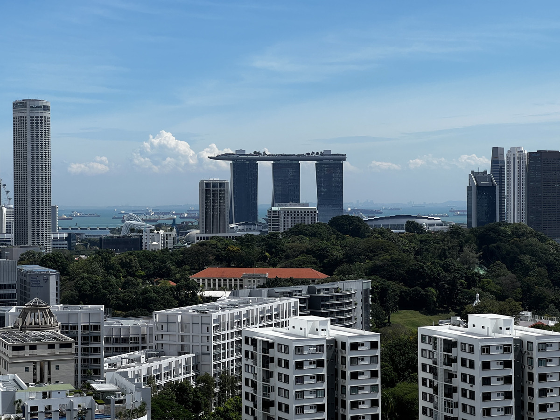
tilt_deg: +0.2
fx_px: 1246
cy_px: 210
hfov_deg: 25.3
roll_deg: +0.8
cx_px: 280
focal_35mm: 77
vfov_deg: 19.1
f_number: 2.8
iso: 32
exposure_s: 1/1393
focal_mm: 9
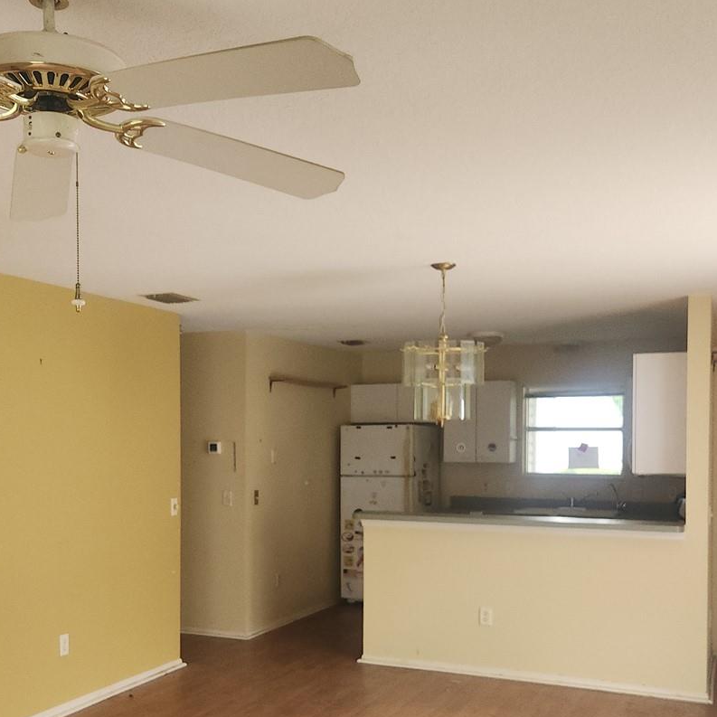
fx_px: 961
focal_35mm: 41
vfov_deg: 40.5
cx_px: 250
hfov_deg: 40.5
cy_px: 468
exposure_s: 1/180
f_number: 1.8
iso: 200
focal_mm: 5.4
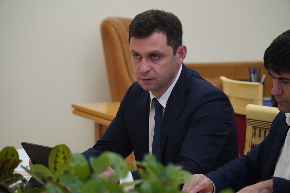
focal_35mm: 158
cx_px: 145
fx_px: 1269
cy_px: 96
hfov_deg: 13.0
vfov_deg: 8.7
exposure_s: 1/320
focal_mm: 105
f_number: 4
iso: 2500
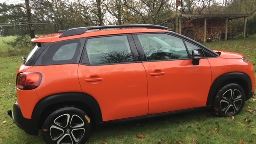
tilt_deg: -12.8
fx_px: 231
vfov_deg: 34.6
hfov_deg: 58.0
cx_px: 128
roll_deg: +4.2
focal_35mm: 34
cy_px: 79
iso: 32
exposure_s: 1/33
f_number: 2.4
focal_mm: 3.3
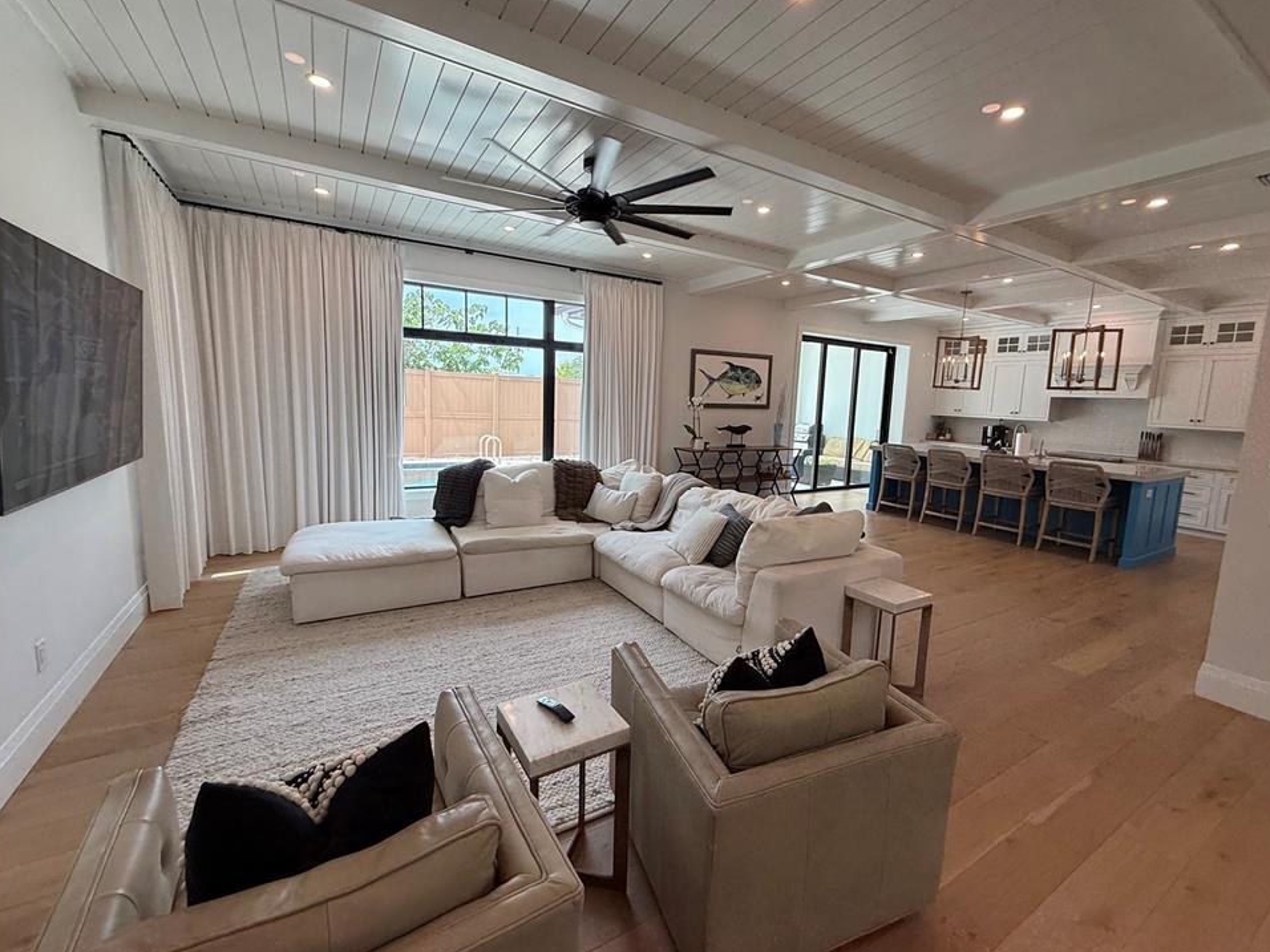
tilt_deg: -7.1
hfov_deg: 98.1
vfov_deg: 81.7
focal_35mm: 15
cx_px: 668
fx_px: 550
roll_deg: -1.8
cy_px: 469
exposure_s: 1/141
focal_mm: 2.22
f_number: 2.2
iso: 64
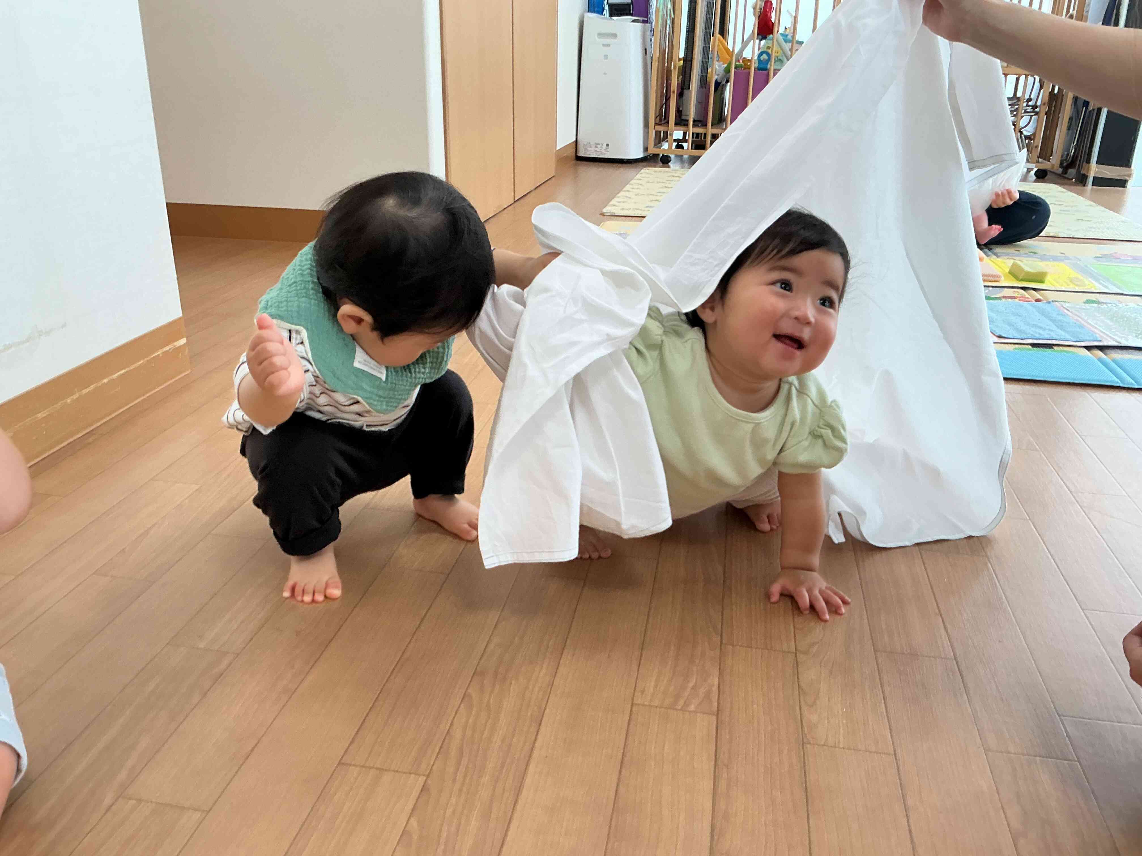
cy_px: 428
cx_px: 571
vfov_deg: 48.2
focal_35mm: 29
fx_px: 957
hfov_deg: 61.7
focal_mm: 3
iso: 50
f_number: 1.8
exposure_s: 1/120
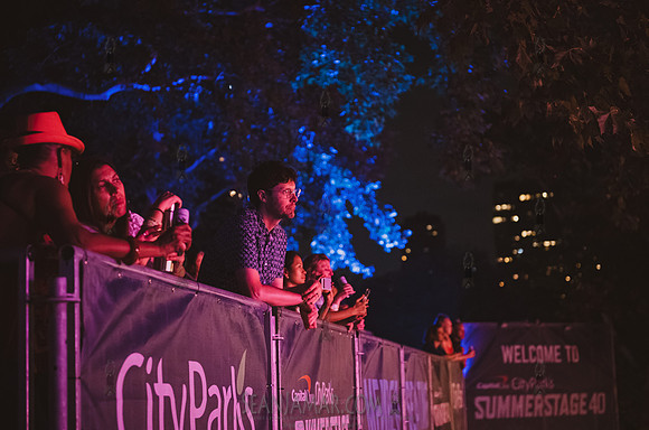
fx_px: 1320
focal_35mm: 73
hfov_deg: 27.6
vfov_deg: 18.5
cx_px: 339
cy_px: 203
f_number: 2.8
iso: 12800
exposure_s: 1/160
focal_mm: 70
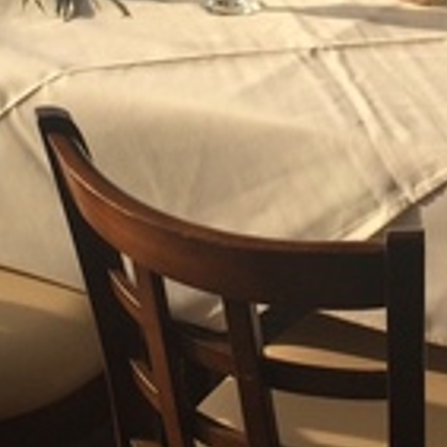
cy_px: -73
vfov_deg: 15.0
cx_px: 342
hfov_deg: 15.3
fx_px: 1651
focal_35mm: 113
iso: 32
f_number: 2.2
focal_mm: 4.12
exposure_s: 1/1208
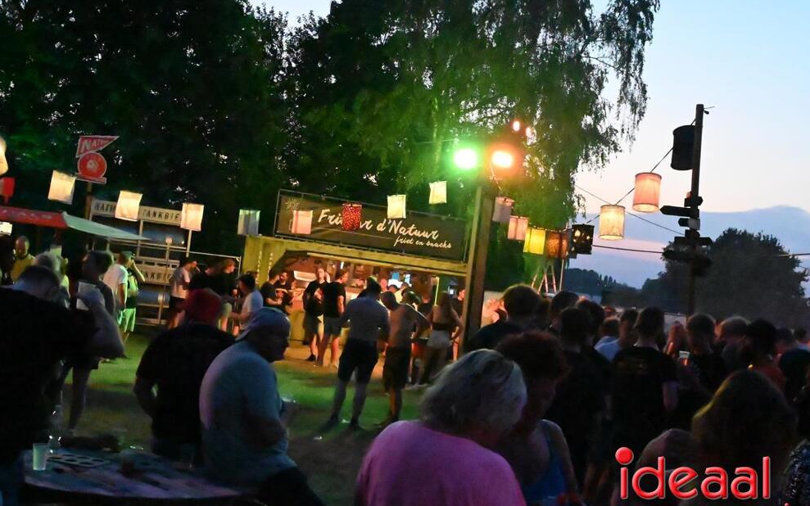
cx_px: 405
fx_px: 1015
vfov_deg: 28.0
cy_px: 268
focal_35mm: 46
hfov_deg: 43.5
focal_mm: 30.5
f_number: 10
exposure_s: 1/400
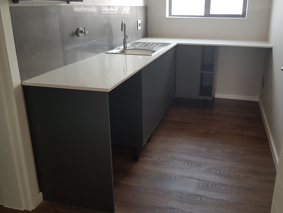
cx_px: 172
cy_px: 100
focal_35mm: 32
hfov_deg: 56.3
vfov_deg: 44.1
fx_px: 262
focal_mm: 4.2
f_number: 1.7
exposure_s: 1/50
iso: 64
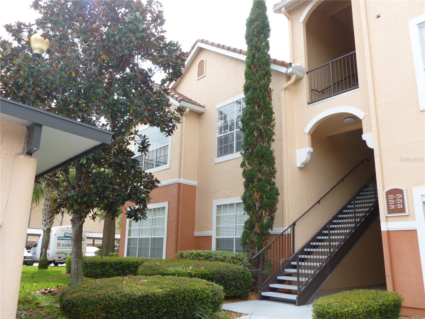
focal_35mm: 28
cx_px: 212
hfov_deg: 63.4
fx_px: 344
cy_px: 160
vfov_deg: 49.7
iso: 100
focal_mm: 5
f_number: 3.3
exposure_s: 1/320
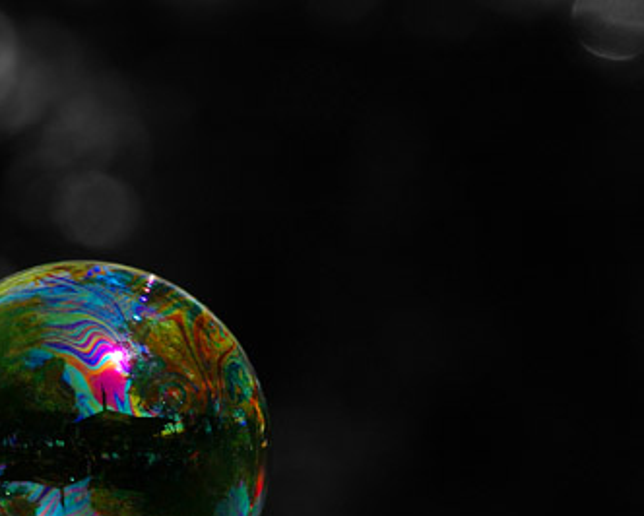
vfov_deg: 2.9
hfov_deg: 3.6
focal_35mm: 542
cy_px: 367
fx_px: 10337
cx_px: 211
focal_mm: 200
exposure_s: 1/500
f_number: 5.6
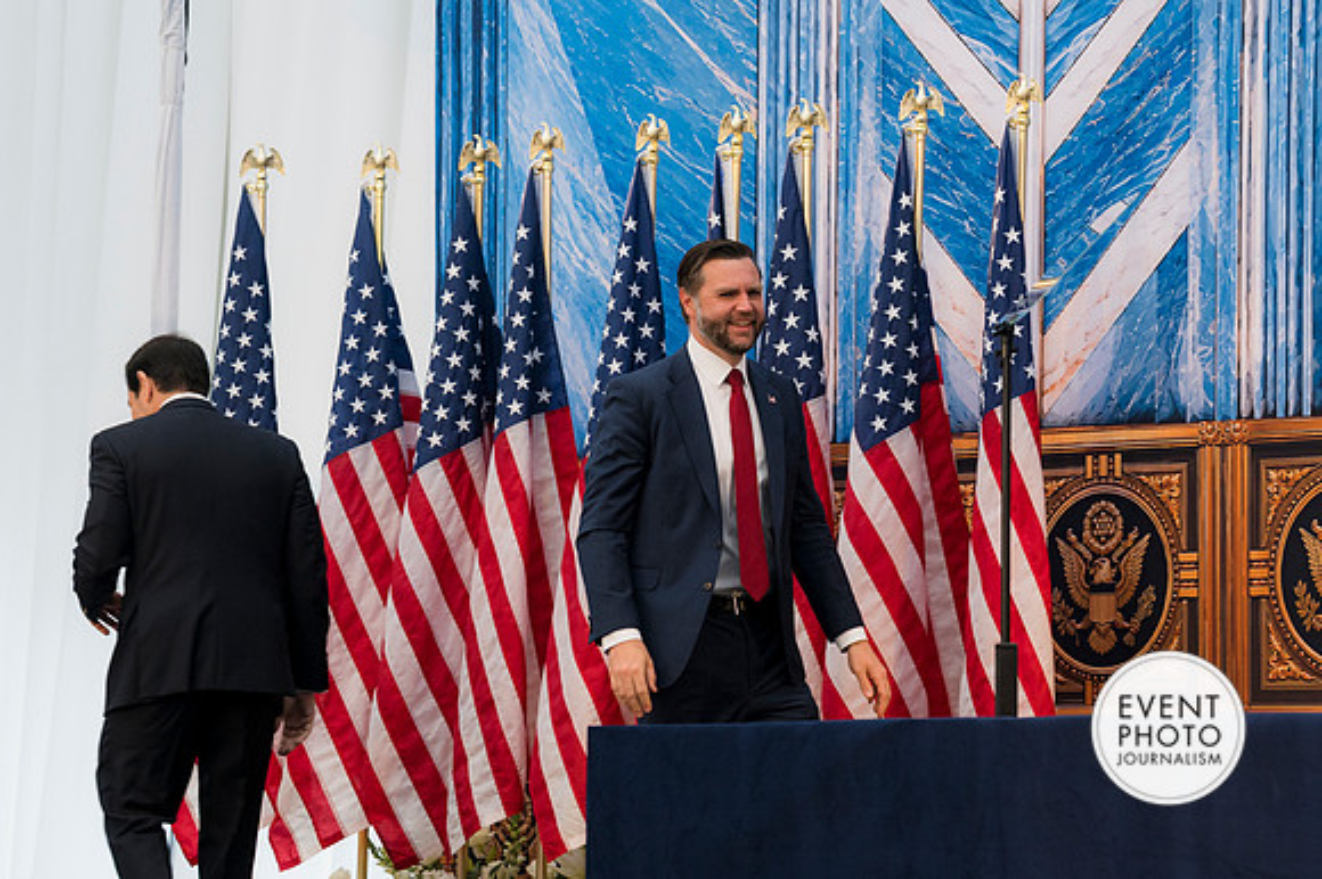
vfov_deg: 9.5
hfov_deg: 14.2
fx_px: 5321
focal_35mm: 145
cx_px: 661
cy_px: 440
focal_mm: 97
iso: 400
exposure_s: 1/160
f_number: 4
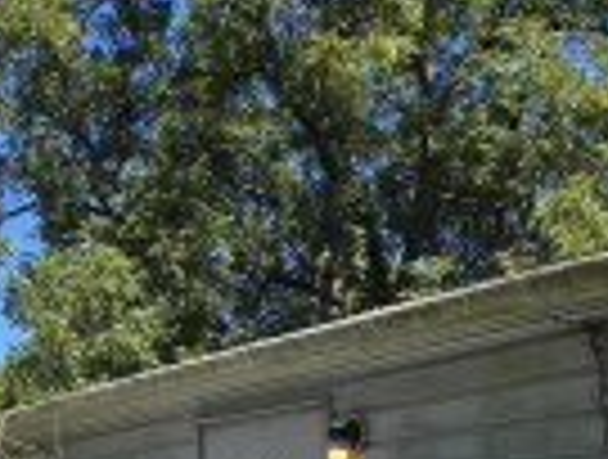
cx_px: 209
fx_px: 1127
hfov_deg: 30.0
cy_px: 670
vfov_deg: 20.1
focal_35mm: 64
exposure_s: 1/1437
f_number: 2.2
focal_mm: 2.2
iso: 50
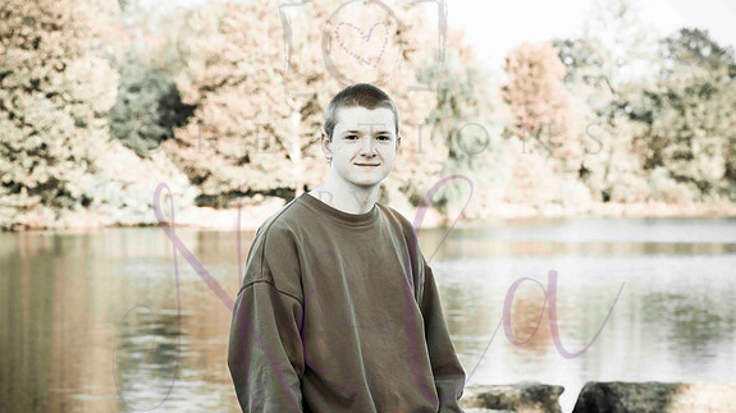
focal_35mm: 111
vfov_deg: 10.9
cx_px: 369
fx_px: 2166
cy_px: 201
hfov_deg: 19.3
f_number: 9
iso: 400
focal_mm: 105
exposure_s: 1/400
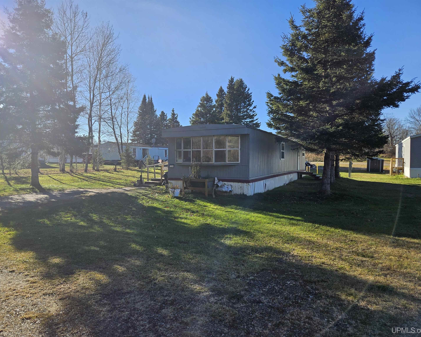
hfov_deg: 70.3
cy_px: 169
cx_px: 207
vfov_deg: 58.8
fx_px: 299
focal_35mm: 24
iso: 25
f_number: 1.8
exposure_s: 1/1117
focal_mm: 5.4
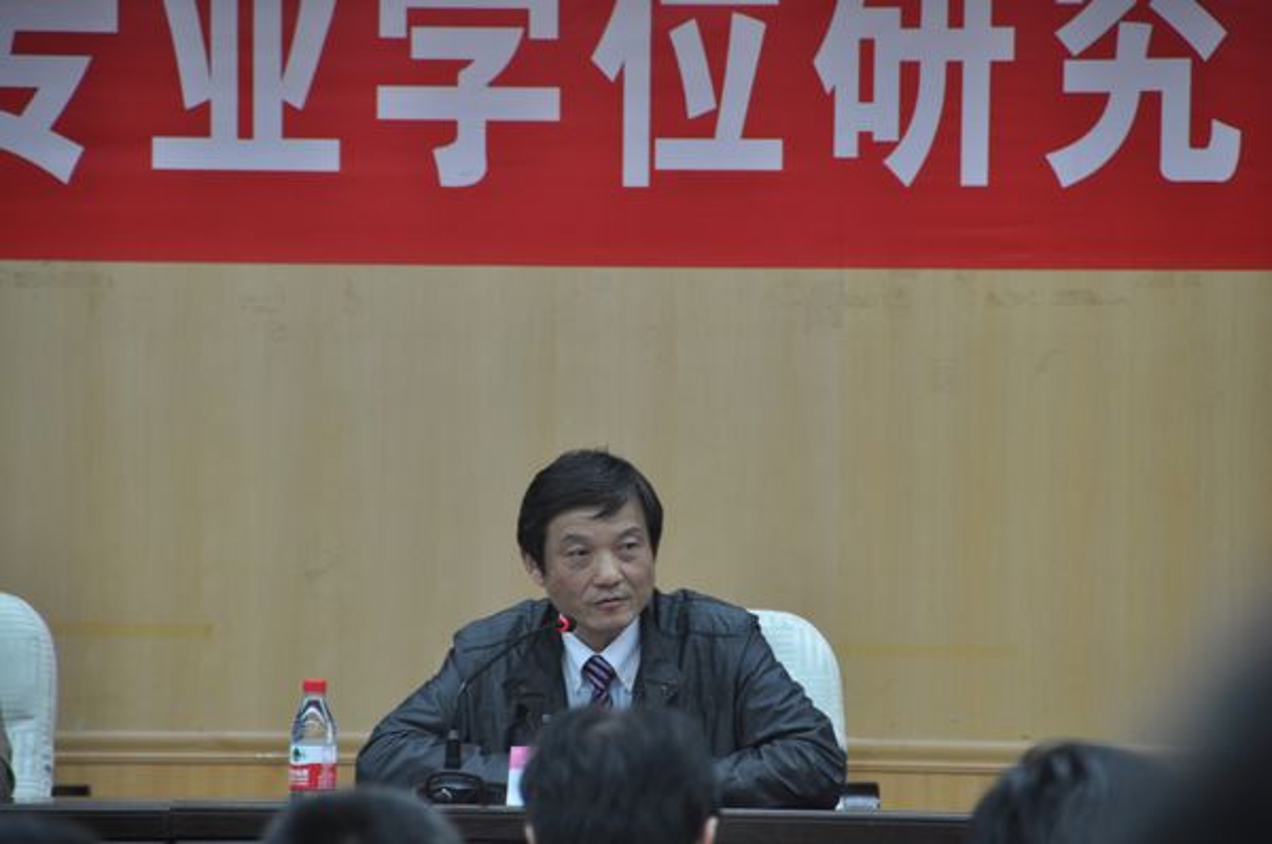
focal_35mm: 300
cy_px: 422
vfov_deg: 4.6
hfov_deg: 6.9
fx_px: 10583
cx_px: 636
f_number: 5.6
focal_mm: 200
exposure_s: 1/25
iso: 320
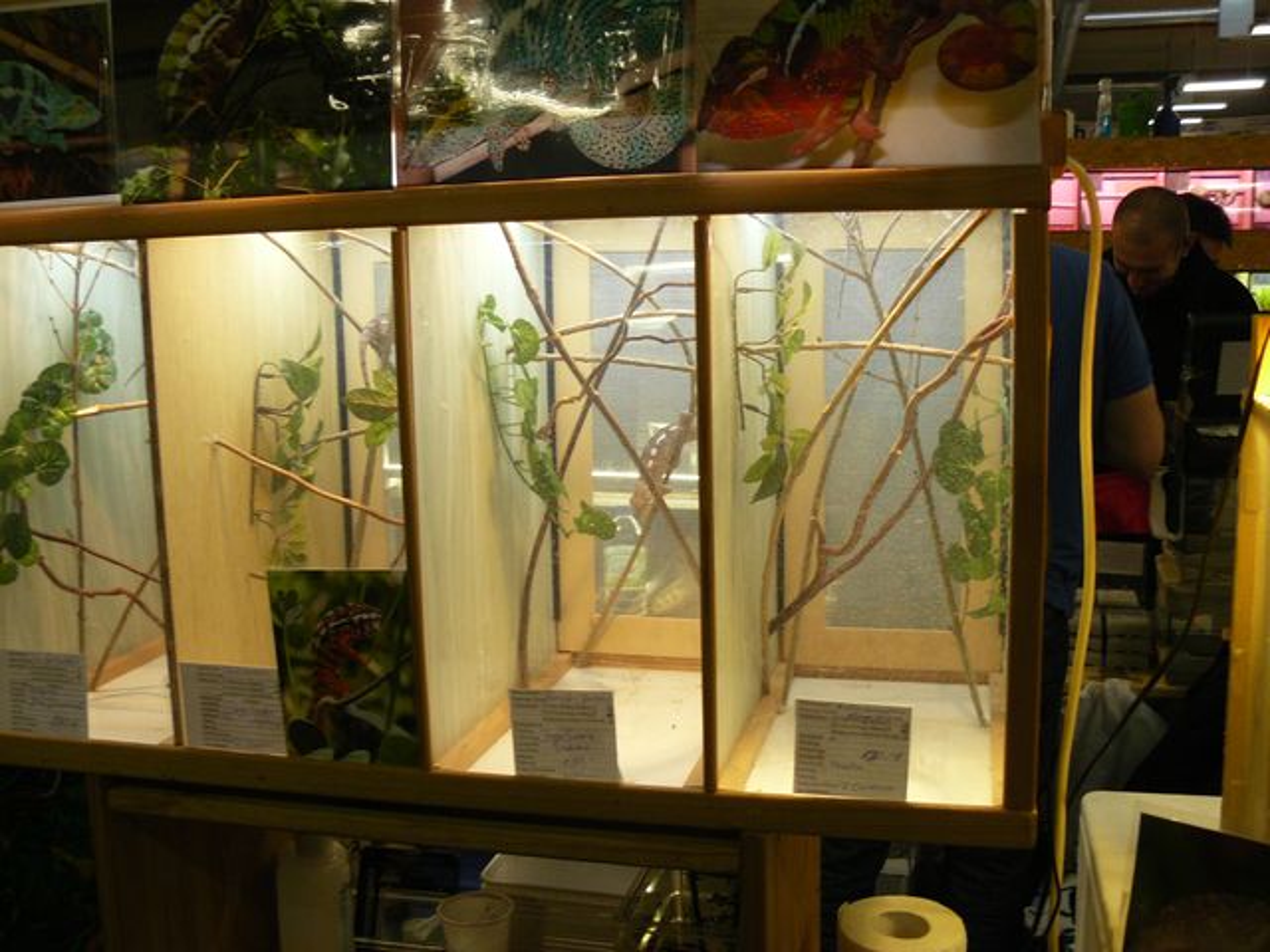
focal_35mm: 36
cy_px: 476
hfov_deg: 51.4
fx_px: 1321
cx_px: 635
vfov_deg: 39.7
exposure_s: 1/30
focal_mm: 6
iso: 200
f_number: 2.8
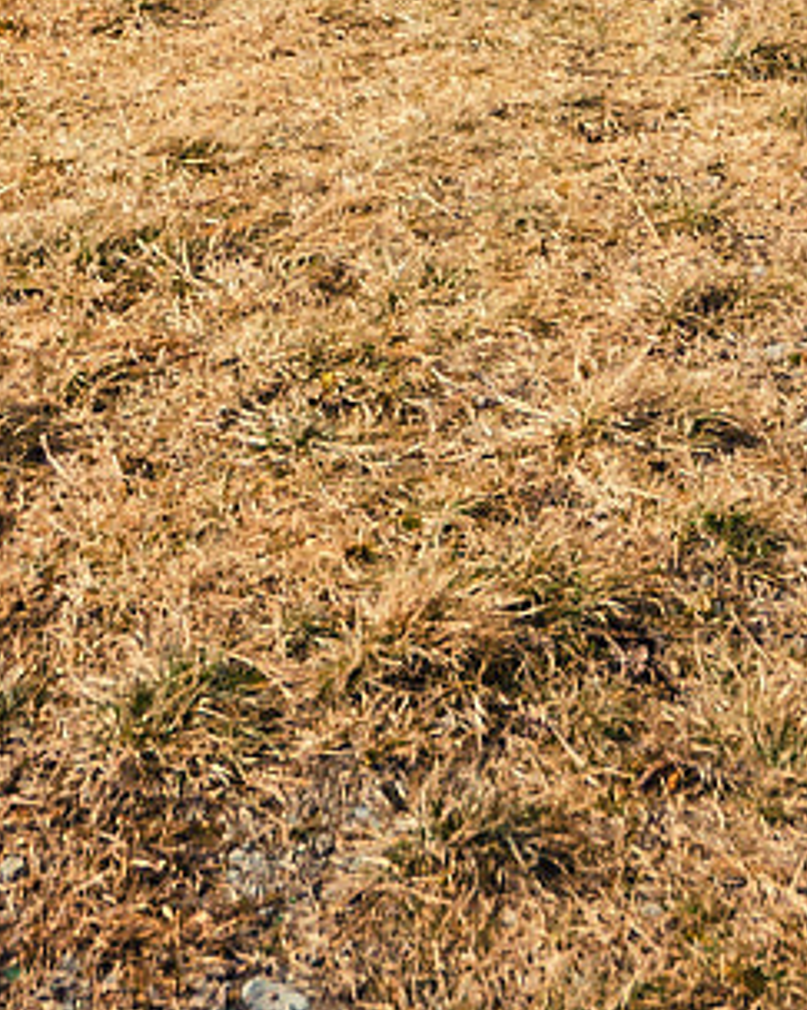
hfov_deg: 20.5
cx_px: 641
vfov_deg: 18.4
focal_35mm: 74
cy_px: -944
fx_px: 2210
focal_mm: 10
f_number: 8
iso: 400
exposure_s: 1/1600
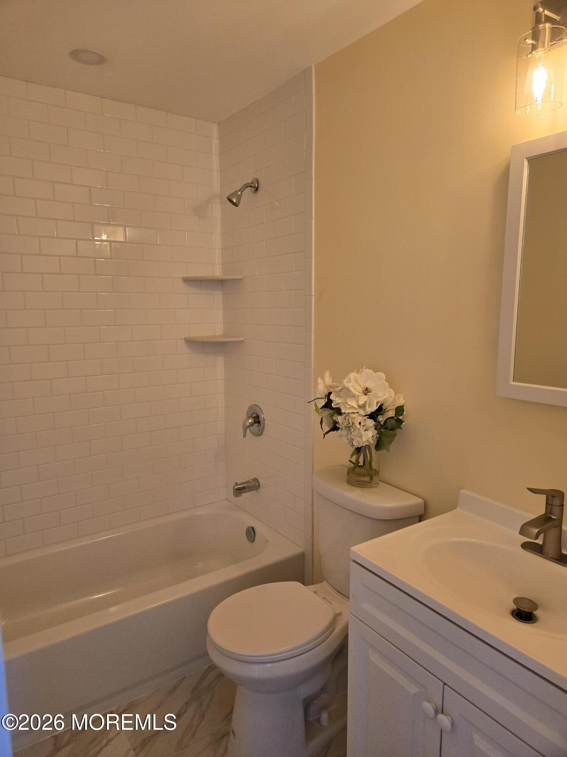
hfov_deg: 58.9
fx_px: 502
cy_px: 378
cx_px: 284
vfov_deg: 73.9
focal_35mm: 23
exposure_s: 1/120
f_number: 1.8
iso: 125
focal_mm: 5.4
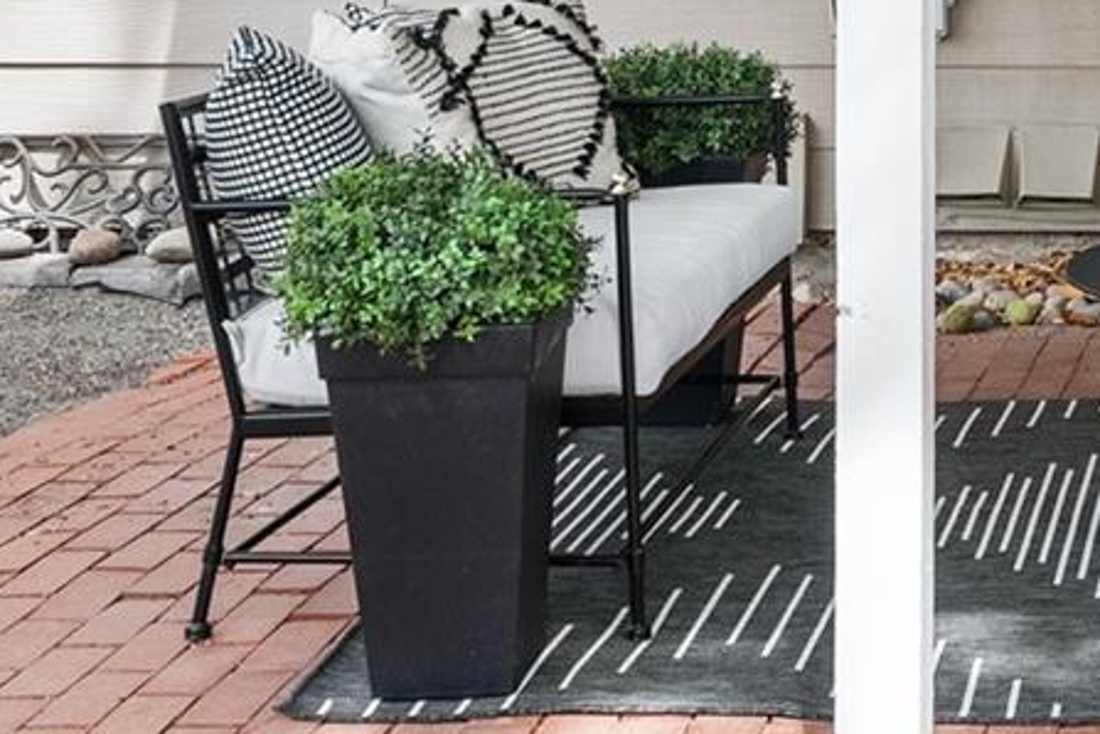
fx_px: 2628
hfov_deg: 21.7
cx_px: 1368
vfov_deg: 15.2
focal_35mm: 86
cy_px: -196
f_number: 8
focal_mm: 24
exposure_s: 1/50
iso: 200
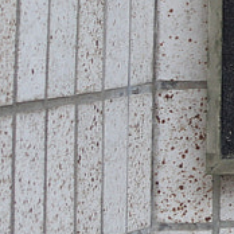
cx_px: 964
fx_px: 2096
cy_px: -276
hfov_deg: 5.5
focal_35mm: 274
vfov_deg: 6.2
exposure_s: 1/80
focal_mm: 35
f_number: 5.6
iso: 250
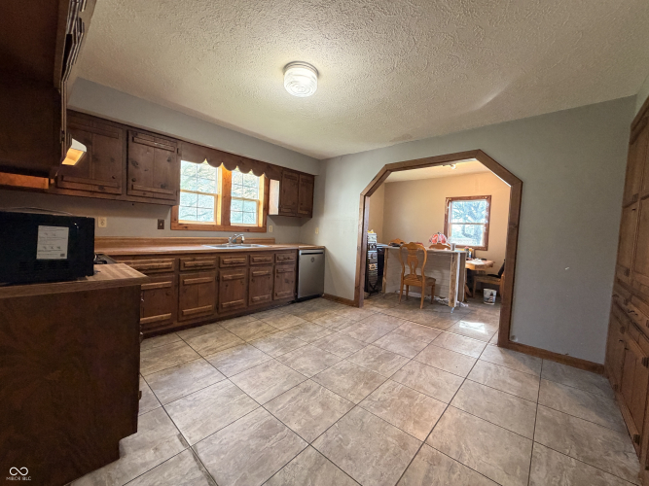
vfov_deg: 85.7
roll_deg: -2.6
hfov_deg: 102.1
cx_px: 324
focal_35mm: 14
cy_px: 243
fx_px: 262
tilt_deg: -3.6
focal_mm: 2.22
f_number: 2.2
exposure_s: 1/60
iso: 320
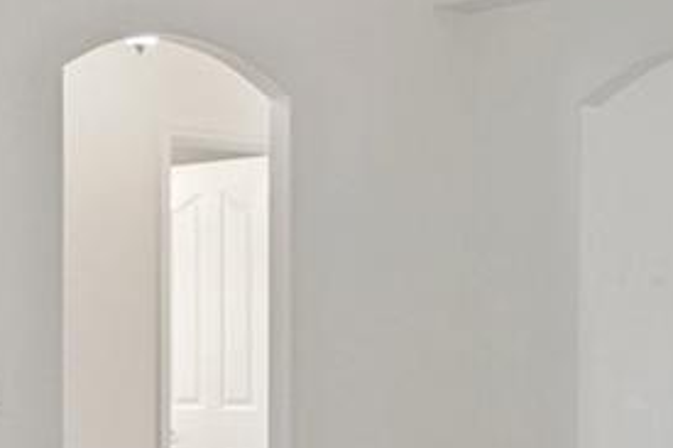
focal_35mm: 99
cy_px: 382
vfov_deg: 13.7
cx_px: 120
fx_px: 1850
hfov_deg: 20.4
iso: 320
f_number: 8
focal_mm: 17
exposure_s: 1.3
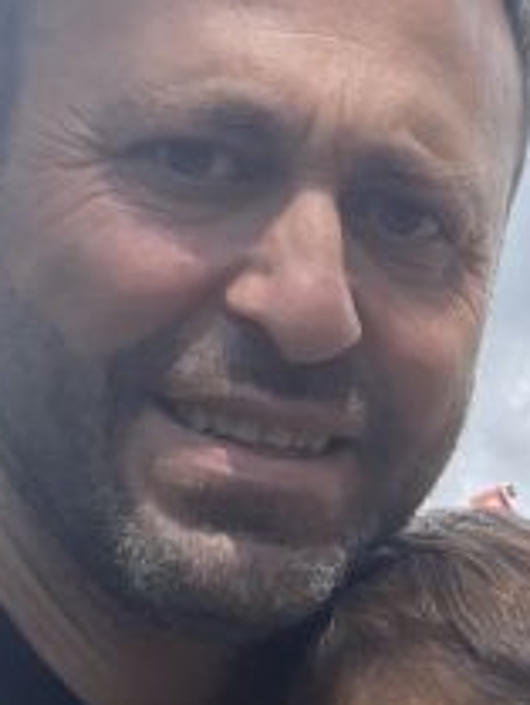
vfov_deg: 22.2
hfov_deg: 16.4
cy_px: 631
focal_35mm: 86
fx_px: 1754
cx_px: 662
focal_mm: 2.71
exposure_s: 1/772
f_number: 2.2
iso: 25
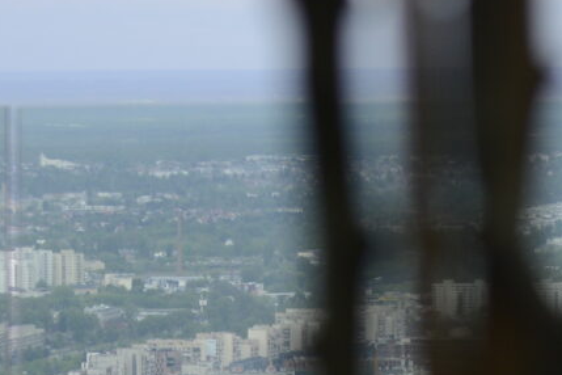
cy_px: 631
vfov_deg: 3.3
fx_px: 6525
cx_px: 1144
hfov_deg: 4.8
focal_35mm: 418
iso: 360
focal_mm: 70
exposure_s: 1/1600
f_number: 4
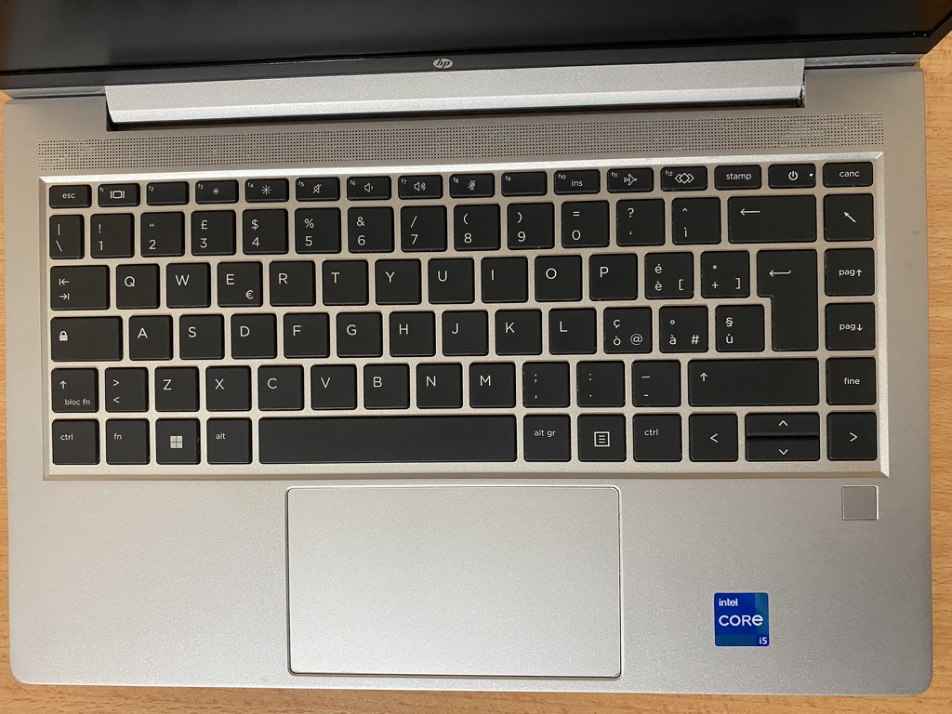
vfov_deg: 53.1
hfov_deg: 67.3
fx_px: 715
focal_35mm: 26
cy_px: 357
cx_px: 476
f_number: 1.8
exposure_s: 1/33
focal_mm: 4.25
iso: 400
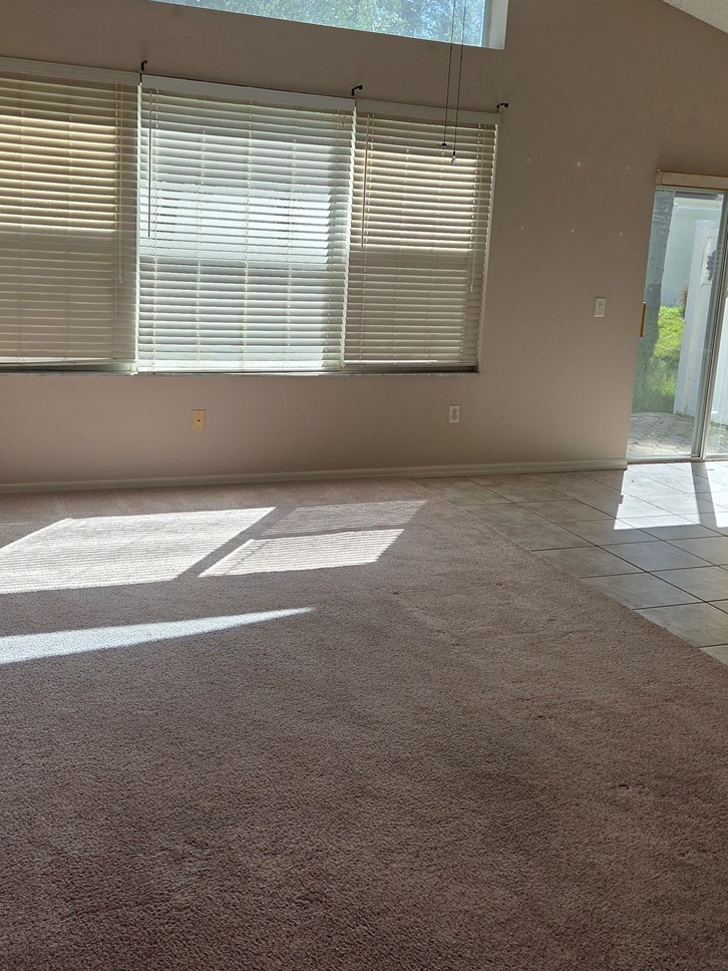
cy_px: 404
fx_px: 1066
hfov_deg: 37.7
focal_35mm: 38
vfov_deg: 48.8
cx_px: 368
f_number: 1.8
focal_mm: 5.4
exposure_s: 1/1593
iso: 80
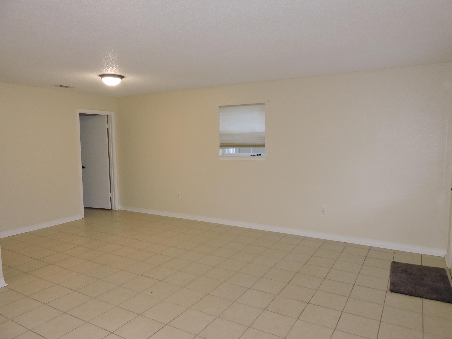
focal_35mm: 24
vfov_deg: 56.8
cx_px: 226
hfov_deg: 71.6
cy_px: 170
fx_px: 313
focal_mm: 4.3
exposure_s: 1/40
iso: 320
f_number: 3.3
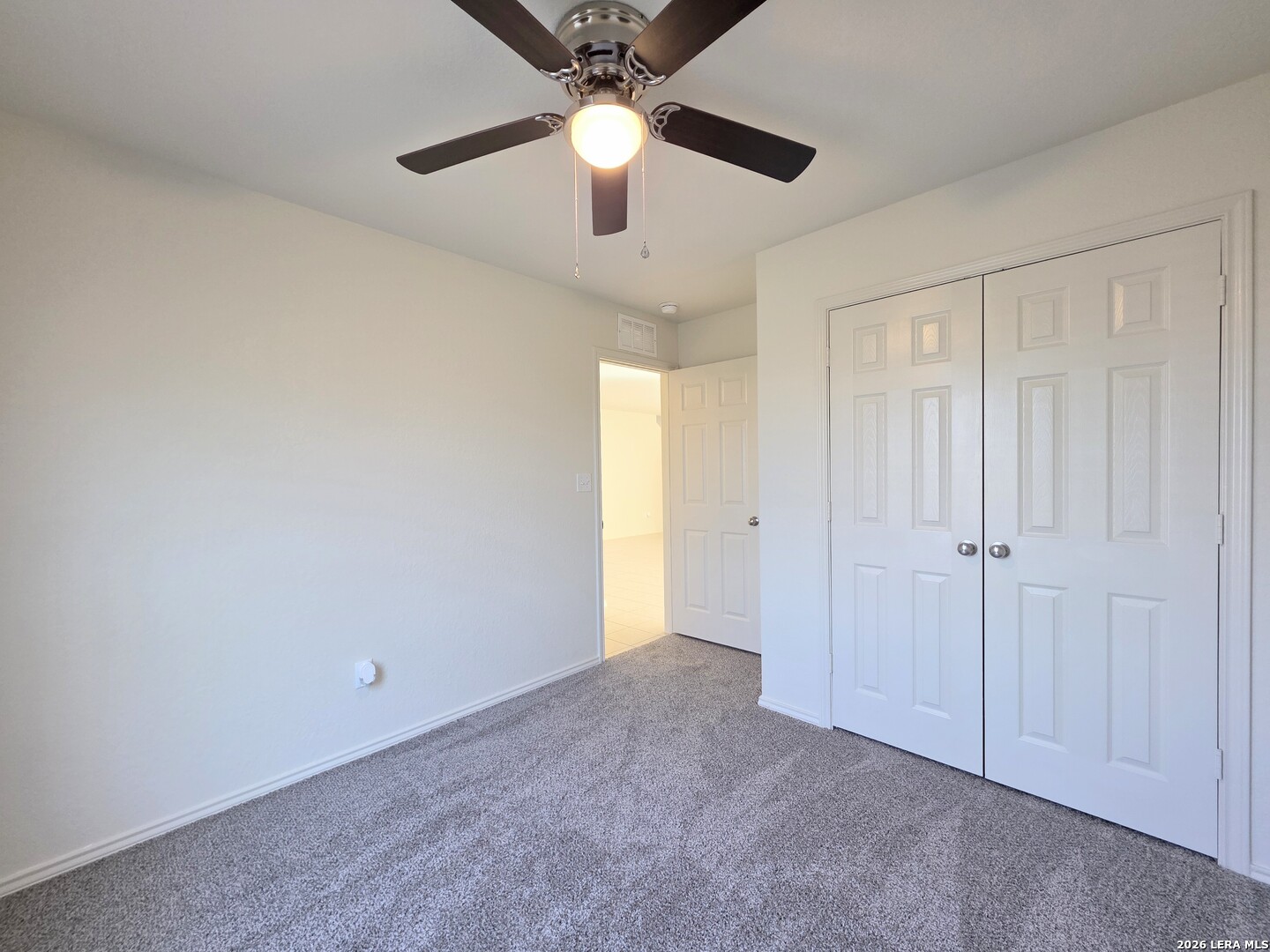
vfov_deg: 89.9
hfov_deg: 106.2
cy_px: 476
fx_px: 477
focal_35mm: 13
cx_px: 635
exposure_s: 1/60
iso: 160
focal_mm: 2.2
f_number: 1.9
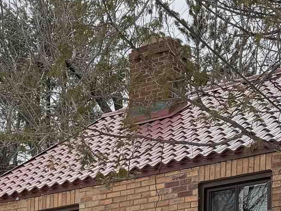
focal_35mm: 114
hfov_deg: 17.2
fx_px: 925
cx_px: 89
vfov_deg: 12.5
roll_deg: -1.9
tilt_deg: +9.0
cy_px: 288
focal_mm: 6.76
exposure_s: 1/2053
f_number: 1.78
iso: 80
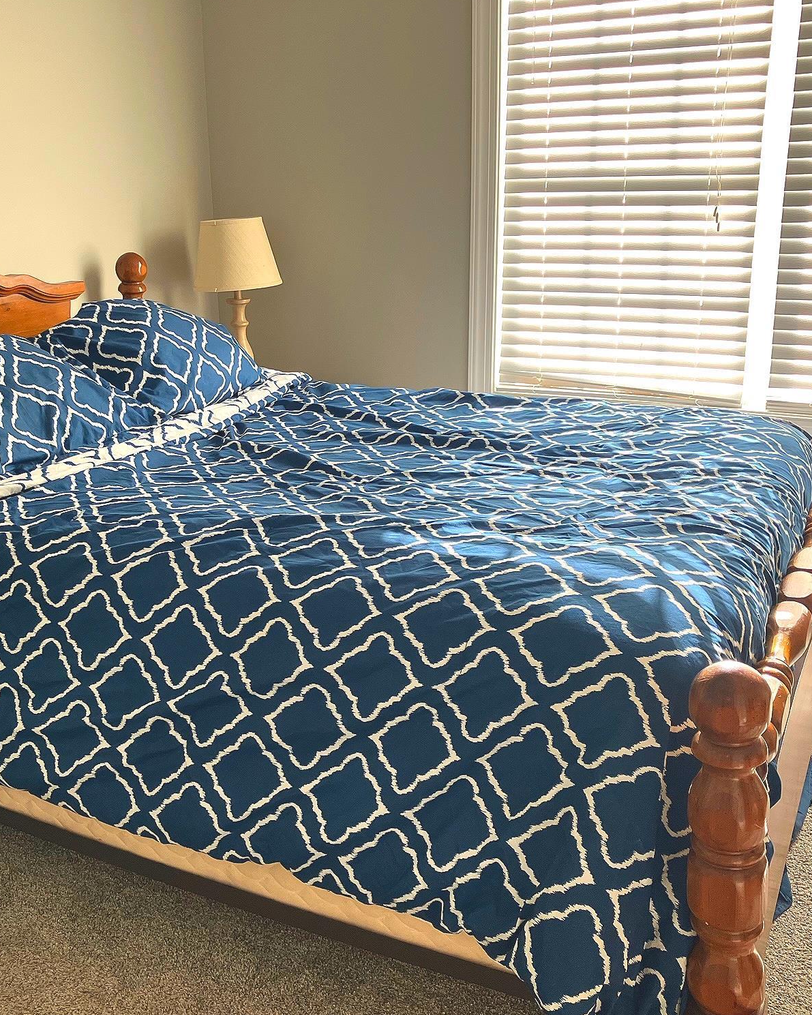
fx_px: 1112
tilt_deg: -16.3
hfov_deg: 39.9
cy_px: 506
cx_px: 318
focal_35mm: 37
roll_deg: +1.1
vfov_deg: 49.1
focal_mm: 3.99
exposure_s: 1/120
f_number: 1.8
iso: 80
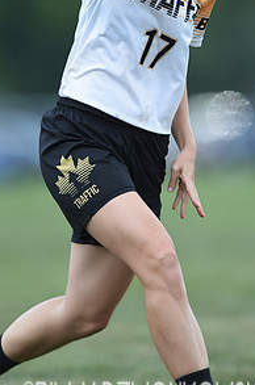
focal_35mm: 793
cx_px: 148
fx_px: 8465
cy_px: 83
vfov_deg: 2.6
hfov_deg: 1.7
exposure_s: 1/800
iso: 100
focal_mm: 400
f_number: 2.8
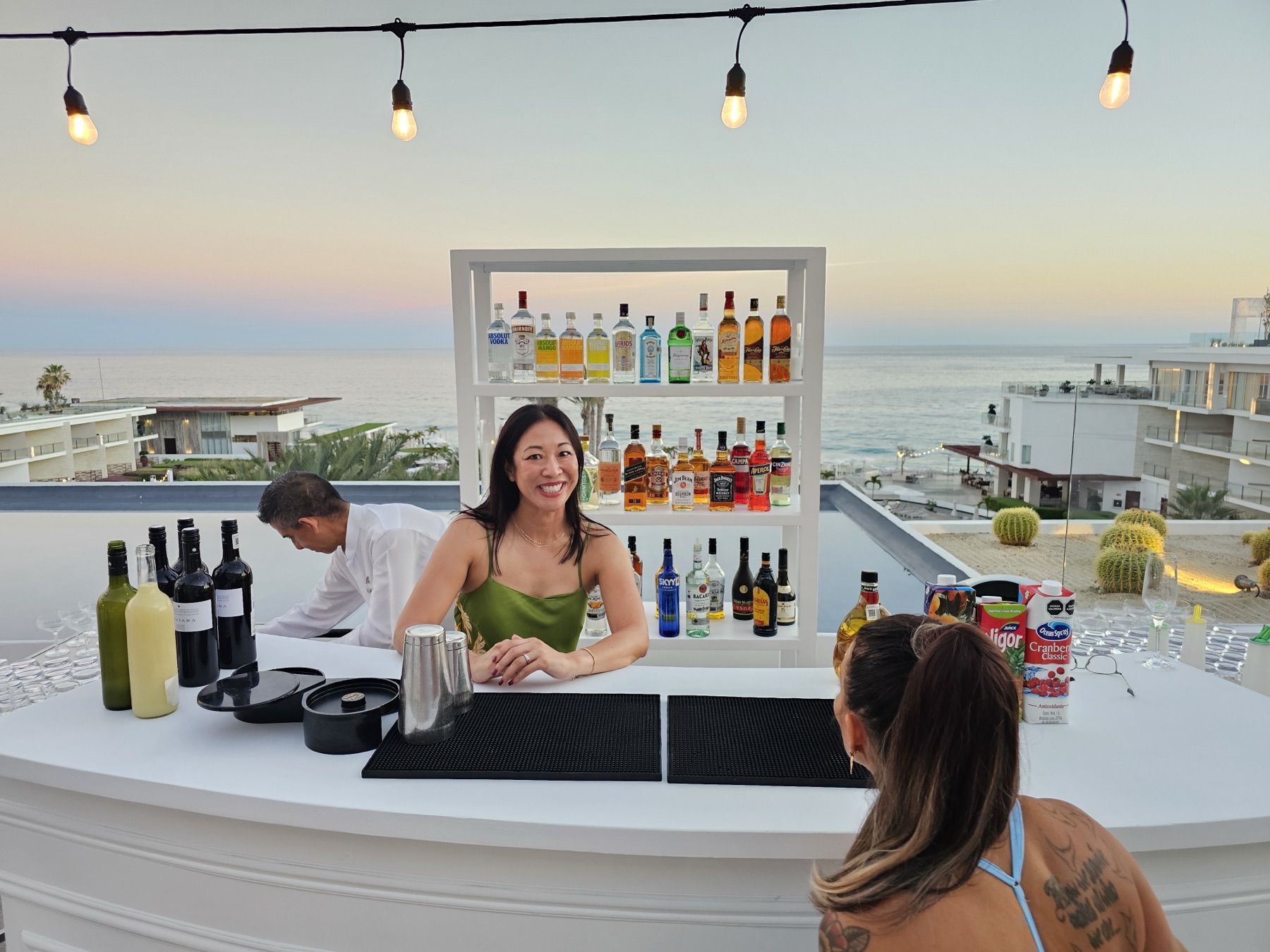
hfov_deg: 73.9
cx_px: 635
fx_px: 844
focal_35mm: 23
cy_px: 476
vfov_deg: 58.9
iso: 250
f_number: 1.7
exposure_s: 1/120
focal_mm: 6.3
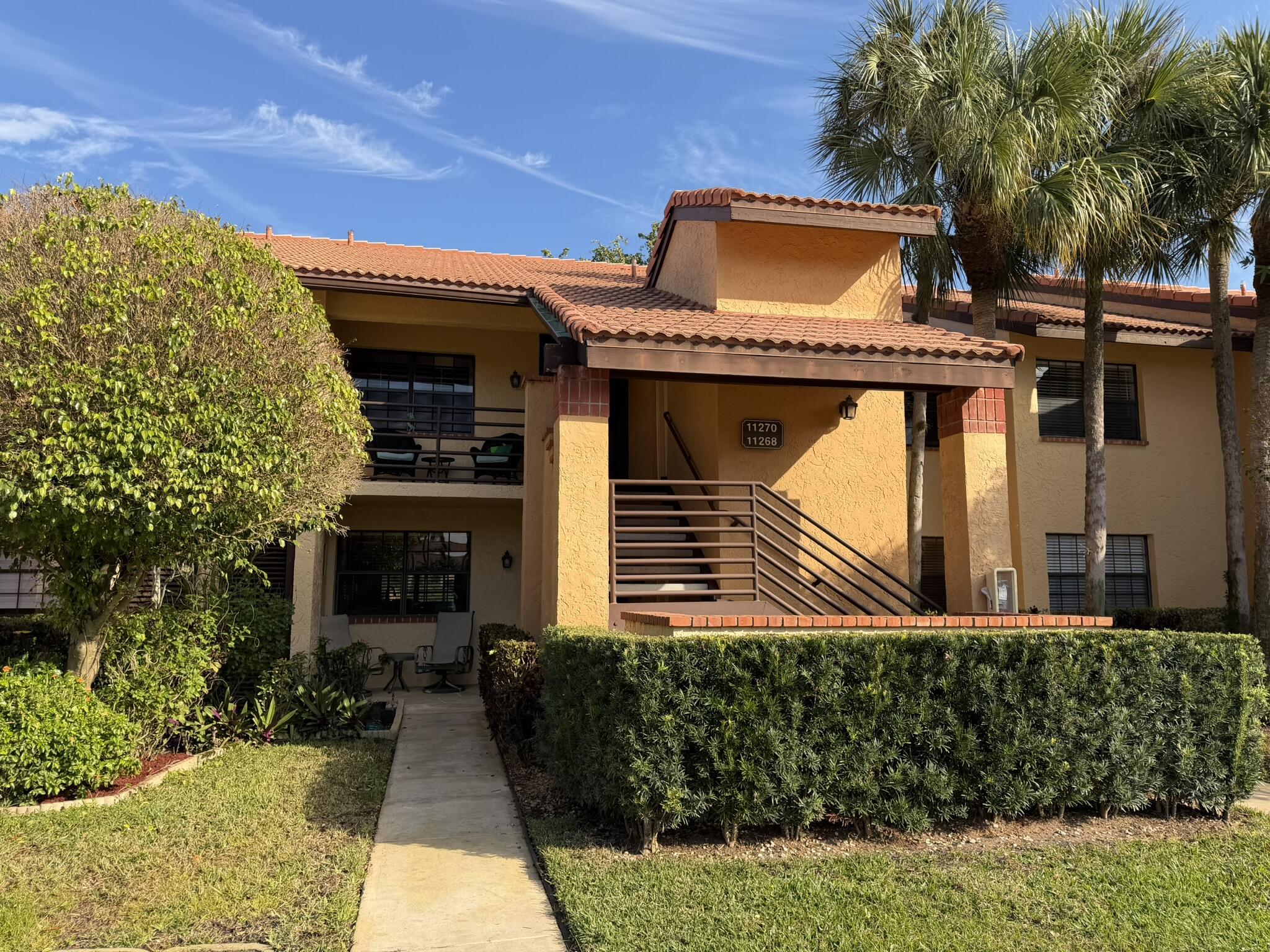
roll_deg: +0.1
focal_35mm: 24
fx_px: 881
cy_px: 476
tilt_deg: +7.6
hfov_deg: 71.6
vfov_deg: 56.8
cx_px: 635
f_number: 1.78
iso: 80
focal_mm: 6.76
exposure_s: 1/2370
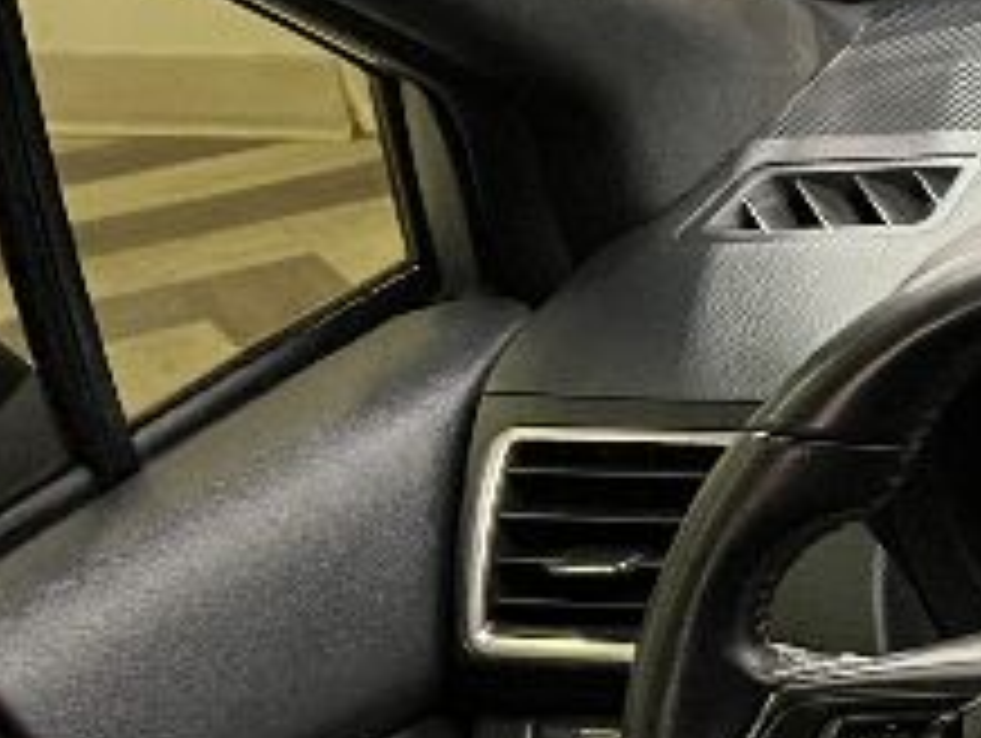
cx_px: 2228
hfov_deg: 13.0
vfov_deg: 11.7
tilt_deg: -32.9
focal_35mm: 122
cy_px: 1048
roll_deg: +1.4
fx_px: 3461
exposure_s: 1/30
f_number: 1.5
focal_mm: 5.7
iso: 640
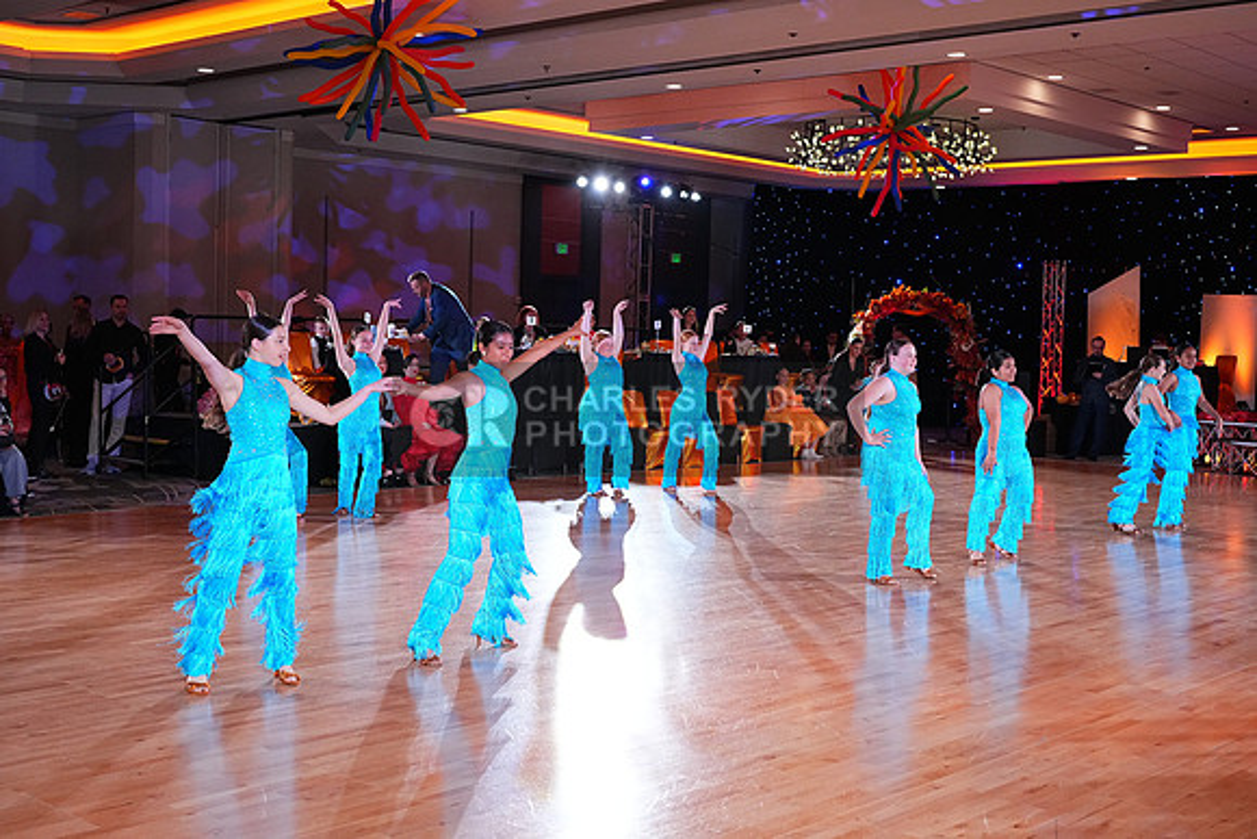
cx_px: 628
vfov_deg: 31.9
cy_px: 420
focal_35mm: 42
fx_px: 1467
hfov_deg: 46.4
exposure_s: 1/400
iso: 5000
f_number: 5.6
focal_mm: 42
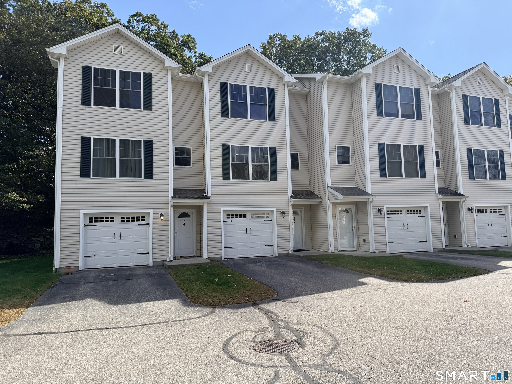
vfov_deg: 56.8
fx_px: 355
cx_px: 256
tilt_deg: +5.4
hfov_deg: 71.6
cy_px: 192
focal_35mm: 24
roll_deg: +1.4
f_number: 1.78
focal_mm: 6.76
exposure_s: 1/3021
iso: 80
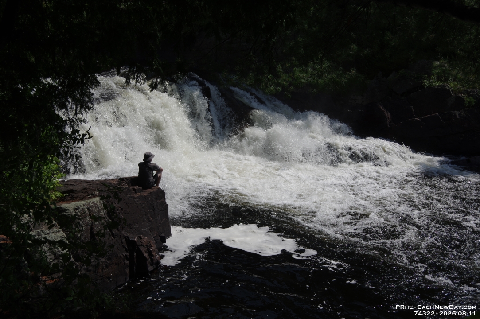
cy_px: 160
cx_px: 240
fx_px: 559
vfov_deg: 31.8
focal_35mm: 42
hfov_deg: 46.4
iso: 100
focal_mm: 28
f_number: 7.1
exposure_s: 1/1600
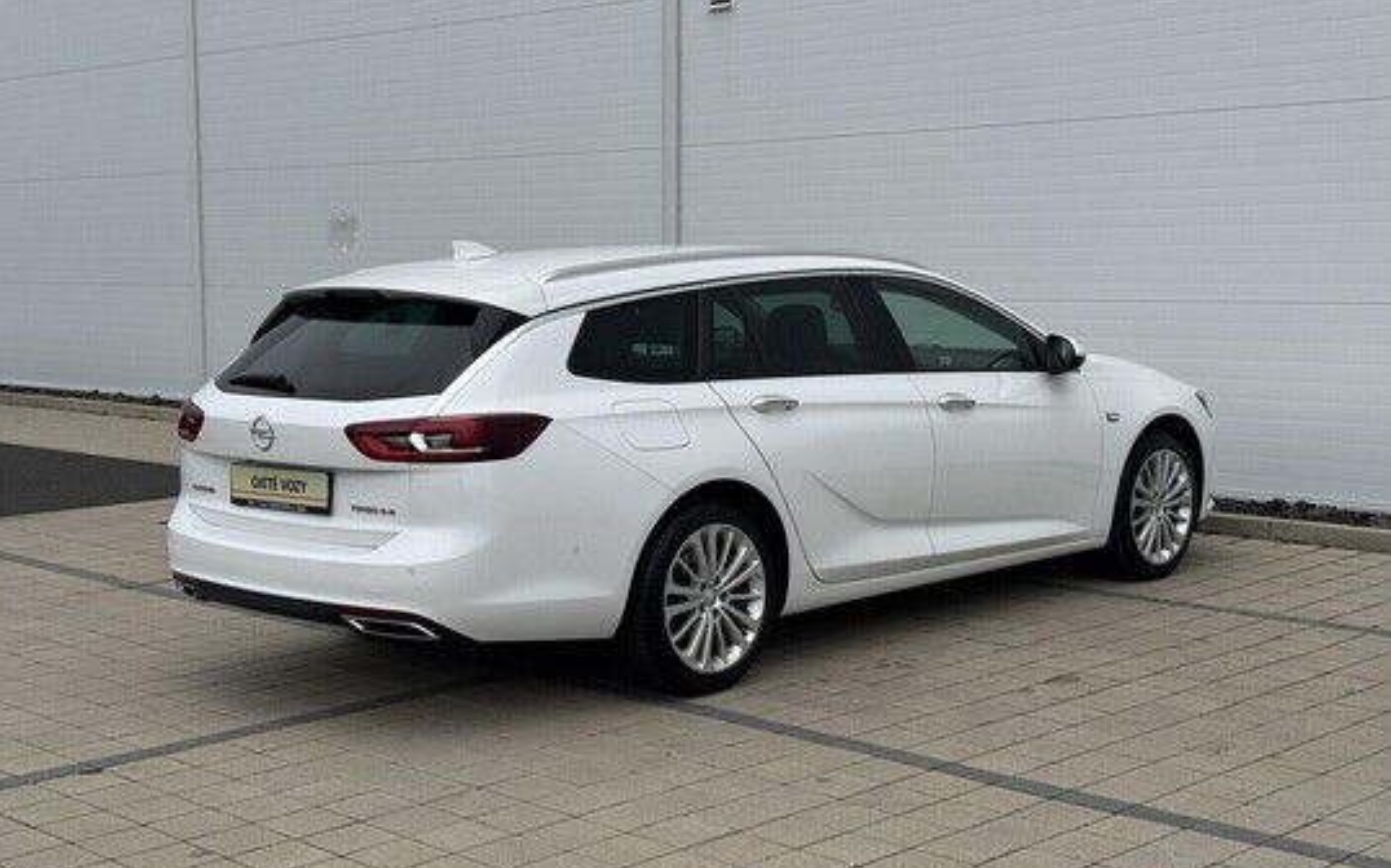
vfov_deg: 24.9
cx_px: 688
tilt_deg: -4.9
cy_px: 446
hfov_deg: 38.9
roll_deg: +0.8
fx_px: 1971
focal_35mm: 52
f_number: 1.78
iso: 64
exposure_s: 1/715
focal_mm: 6.76
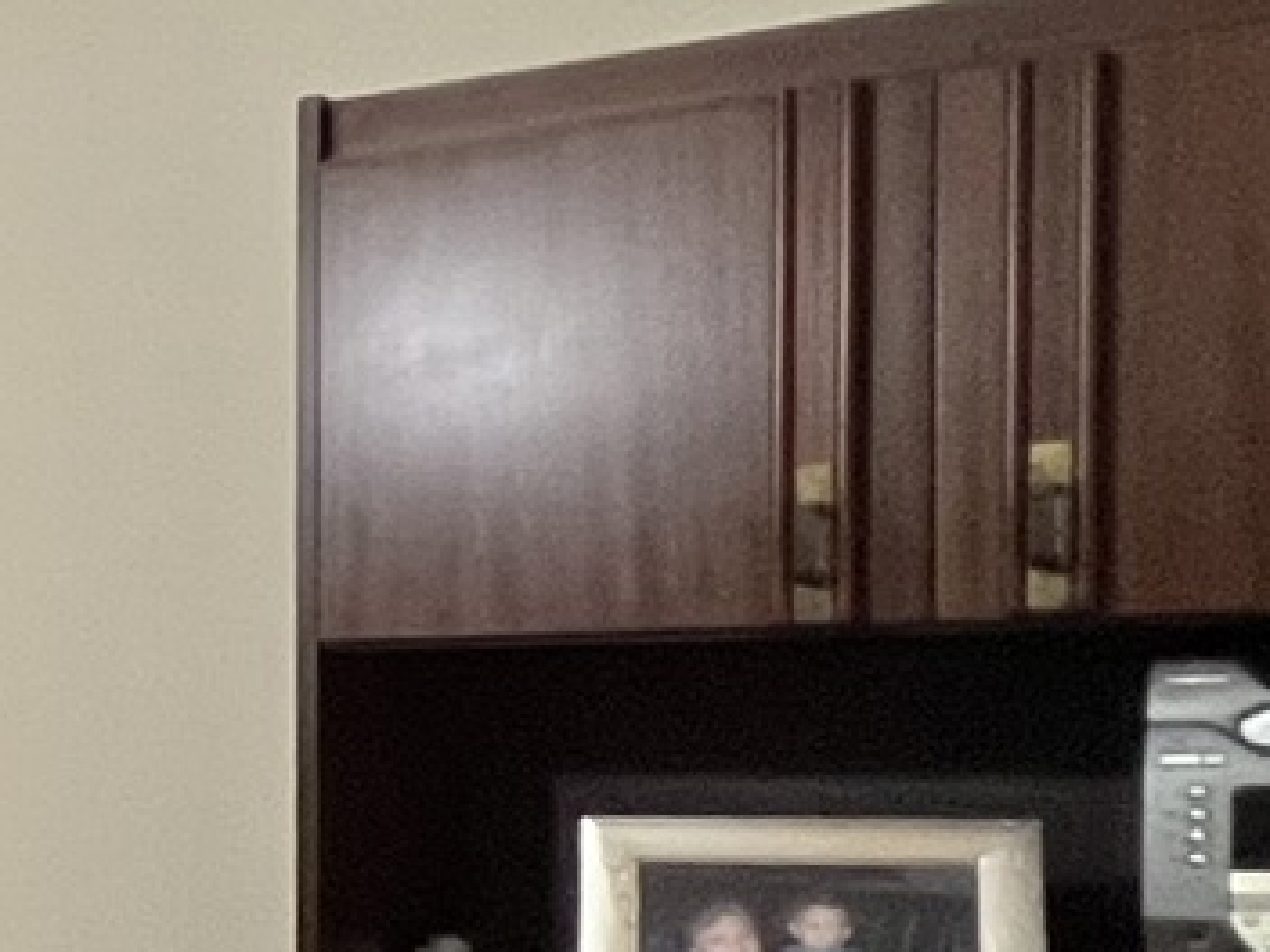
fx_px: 2605
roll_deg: -0.4
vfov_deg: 20.4
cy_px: 804
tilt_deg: +0.4
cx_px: -1887
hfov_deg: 14.6
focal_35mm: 71
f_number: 1.8
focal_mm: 1.57
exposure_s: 1/50
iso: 320
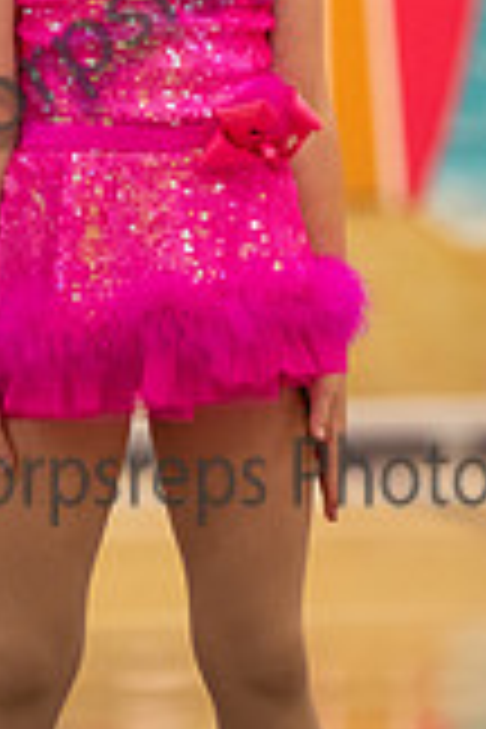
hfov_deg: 2.5
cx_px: 112
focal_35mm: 557
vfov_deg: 3.7
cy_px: 63
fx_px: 11278
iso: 3200
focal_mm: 200
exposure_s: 1/640
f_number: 2.8
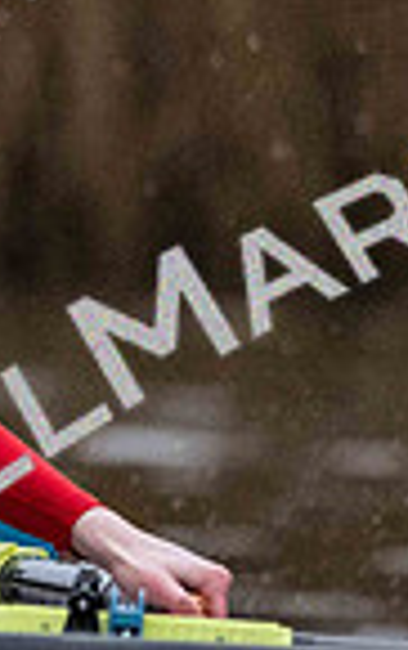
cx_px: -601
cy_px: 213
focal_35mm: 1632
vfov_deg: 1.3
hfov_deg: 0.8
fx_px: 28949
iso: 10000
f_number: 4.5
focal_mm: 400
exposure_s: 1/1600
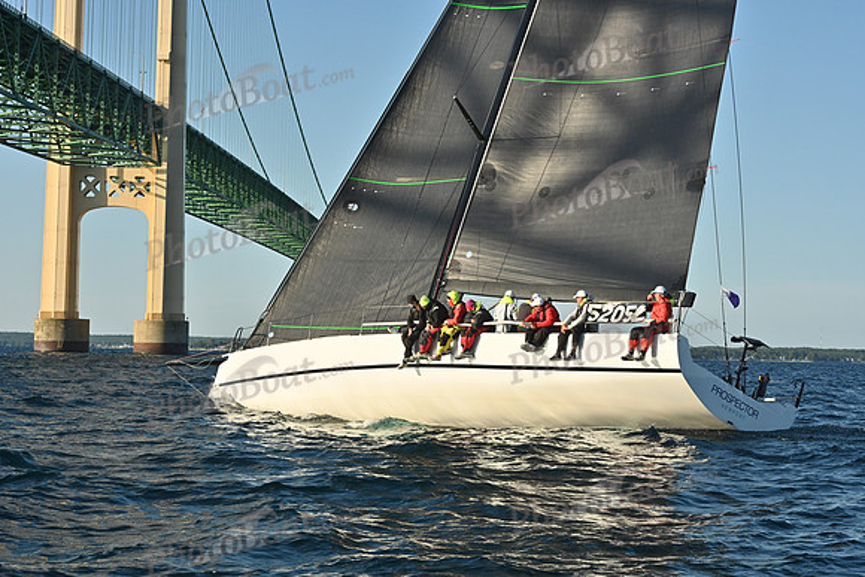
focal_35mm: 70
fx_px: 1682
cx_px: 432
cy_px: 288
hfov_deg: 28.8
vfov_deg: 19.5
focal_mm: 70
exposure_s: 1/1000
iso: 800
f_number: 13
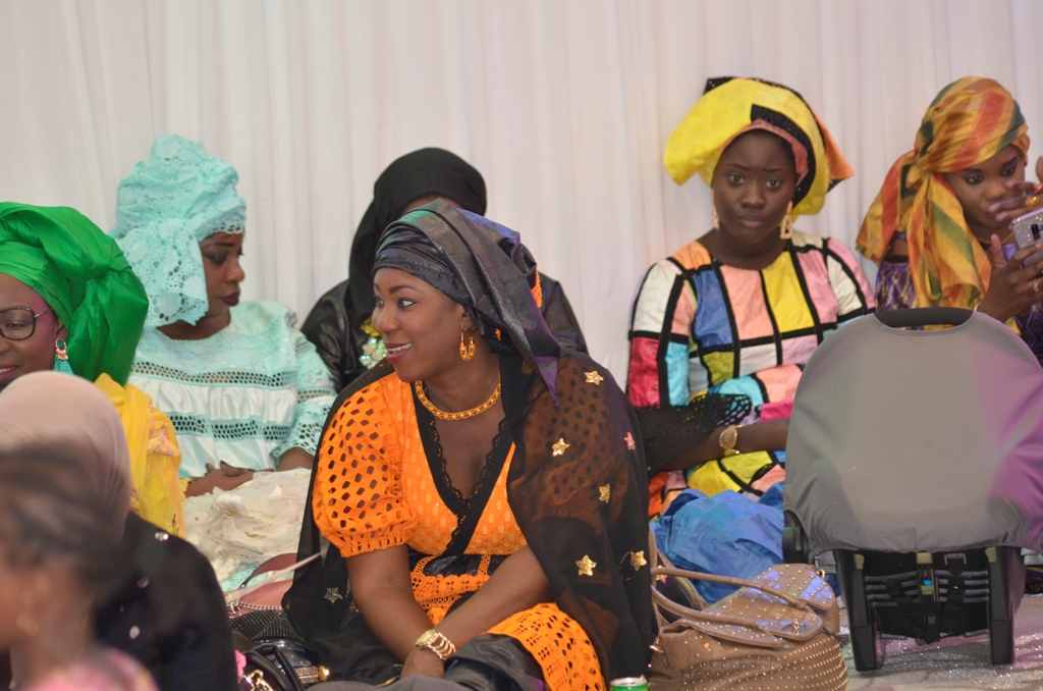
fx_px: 5854
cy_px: 346
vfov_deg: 6.8
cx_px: 522
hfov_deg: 10.2
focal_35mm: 202
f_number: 4.2
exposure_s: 1/50
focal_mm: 135
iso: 640
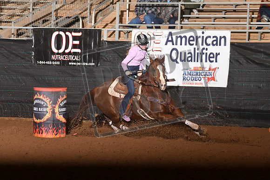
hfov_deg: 9.4
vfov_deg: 6.2
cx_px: 135
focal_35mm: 220
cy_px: 90
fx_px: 1650
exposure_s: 1/250
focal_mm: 220
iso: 1000
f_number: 5.6
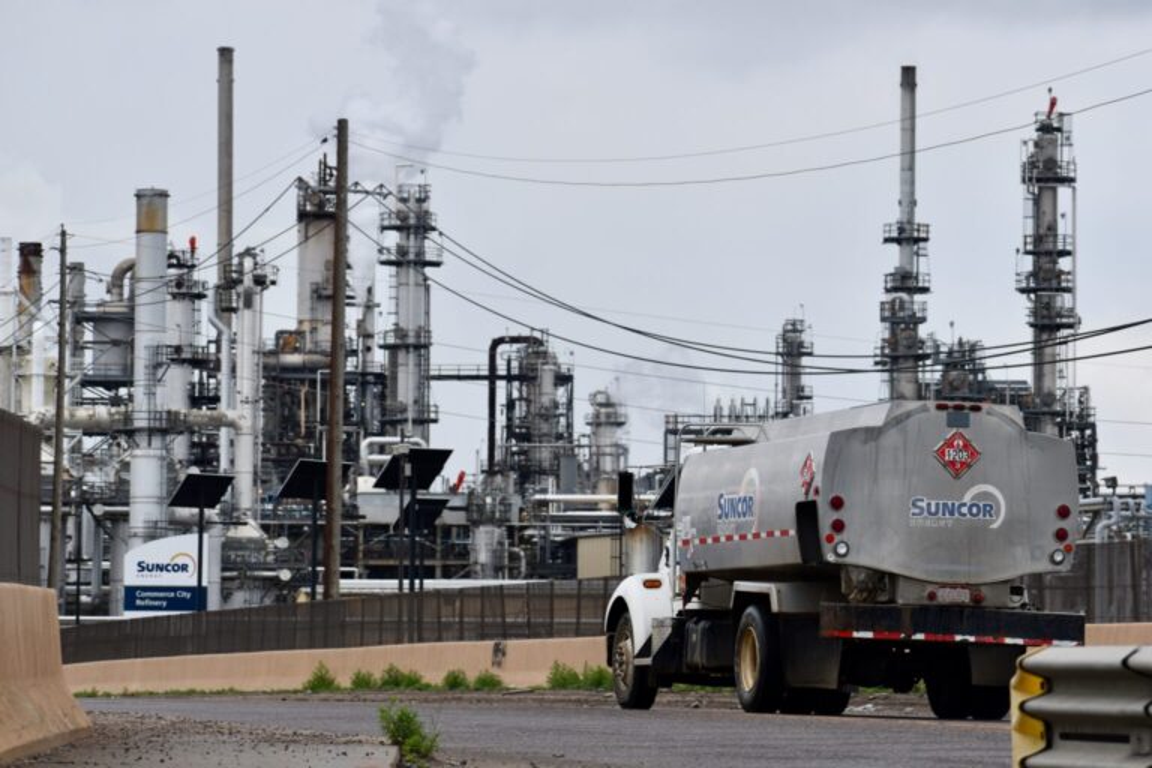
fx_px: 4704
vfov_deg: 9.3
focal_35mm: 147
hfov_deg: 14.0
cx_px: 576
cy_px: 384
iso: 200
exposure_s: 1/500
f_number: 8
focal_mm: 98
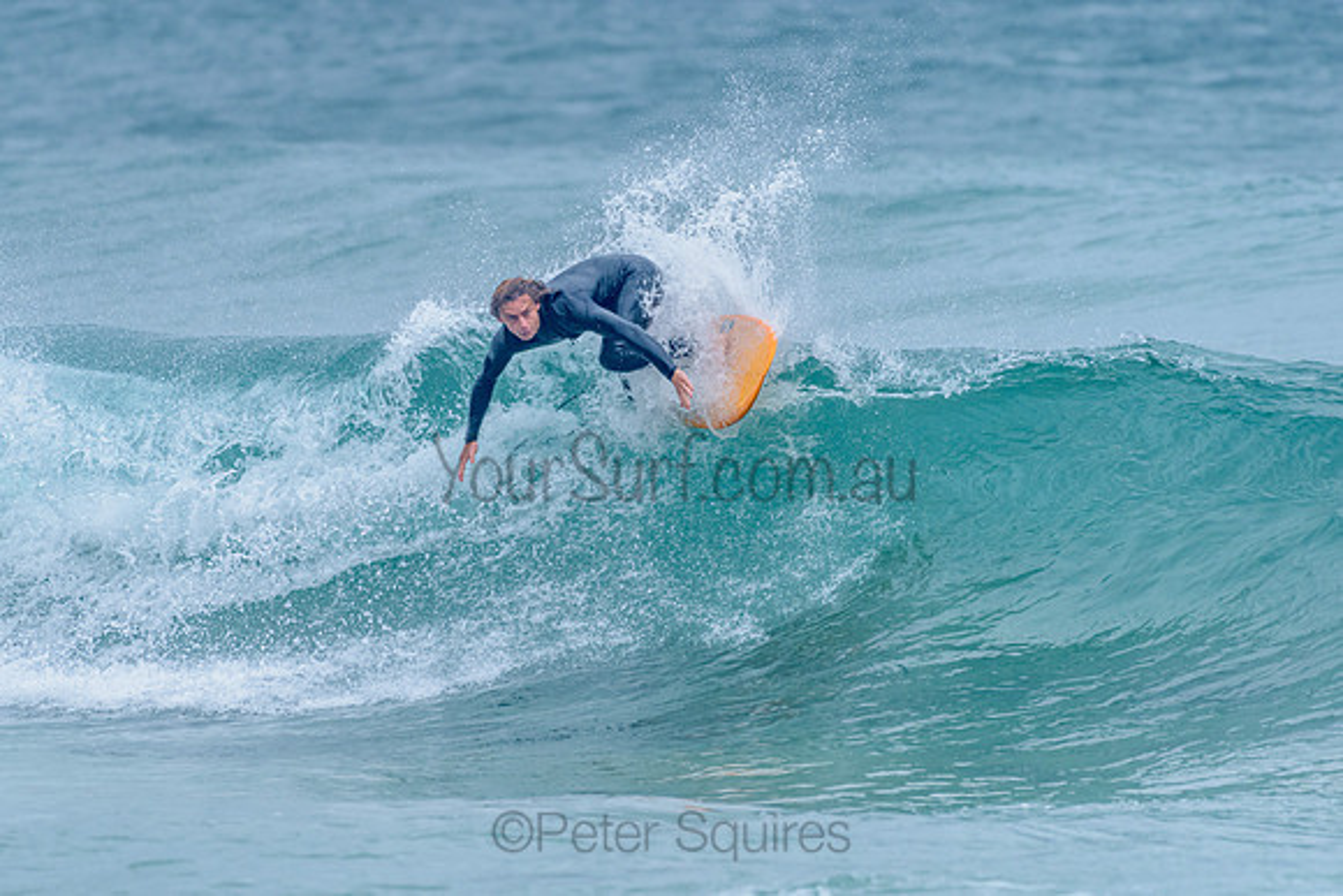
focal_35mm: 628
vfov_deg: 2.2
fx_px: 23423
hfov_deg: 3.3
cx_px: 533
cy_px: 355
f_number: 5.6
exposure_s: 1/2000
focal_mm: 500
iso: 800
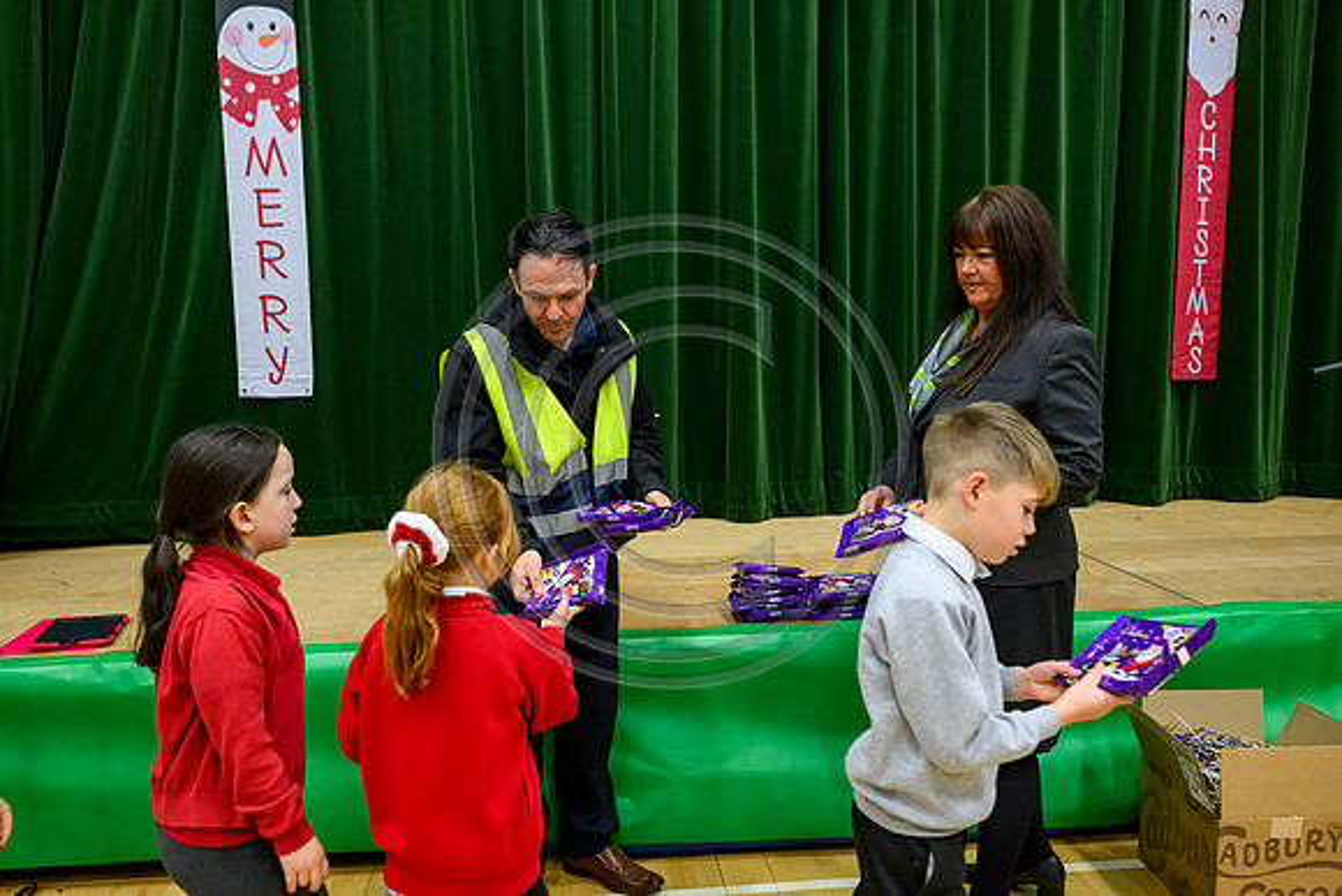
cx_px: 671
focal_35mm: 28
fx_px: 1063
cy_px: 448
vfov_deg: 45.7
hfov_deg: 64.5
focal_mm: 28.5
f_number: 4
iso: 4000
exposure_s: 1/200
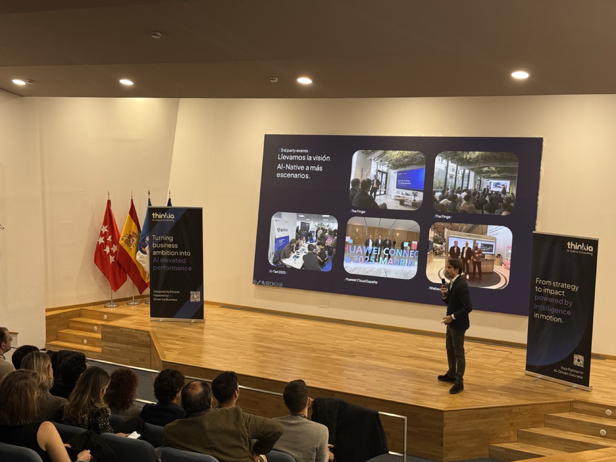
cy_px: 231
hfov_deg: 39.7
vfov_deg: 30.3
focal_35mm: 48
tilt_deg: -8.0
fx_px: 854
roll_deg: -1.3
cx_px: 308
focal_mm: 6.76
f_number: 1.78
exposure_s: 1/60
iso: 125
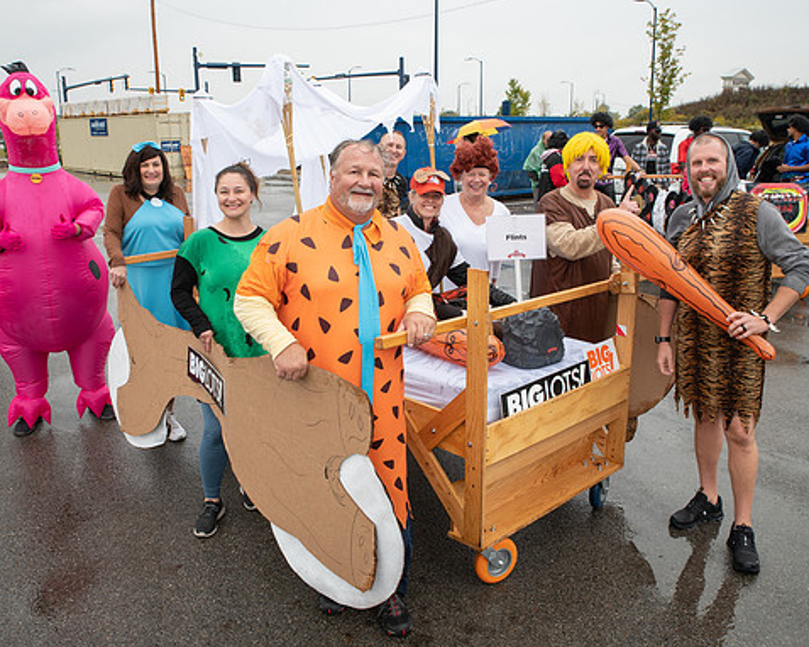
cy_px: 322
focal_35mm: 33
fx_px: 790
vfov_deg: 44.5
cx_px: 384
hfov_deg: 54.2
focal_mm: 29
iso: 400
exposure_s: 1/200
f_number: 6.3
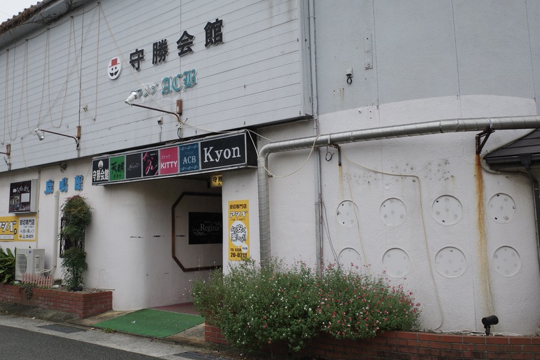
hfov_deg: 52.9
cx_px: 227
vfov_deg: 36.8
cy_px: 153
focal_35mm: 36
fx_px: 540
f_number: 4.5
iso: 200
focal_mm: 18.3
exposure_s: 1/320
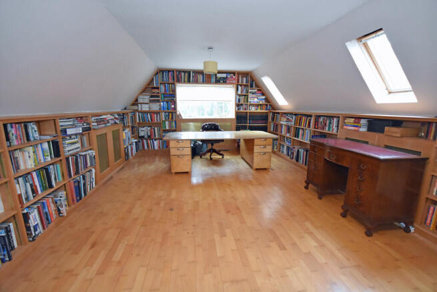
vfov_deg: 77.4
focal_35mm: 15
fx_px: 182
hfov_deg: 100.4
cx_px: 218
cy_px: 146
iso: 4500
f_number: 4
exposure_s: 1/60
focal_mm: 10
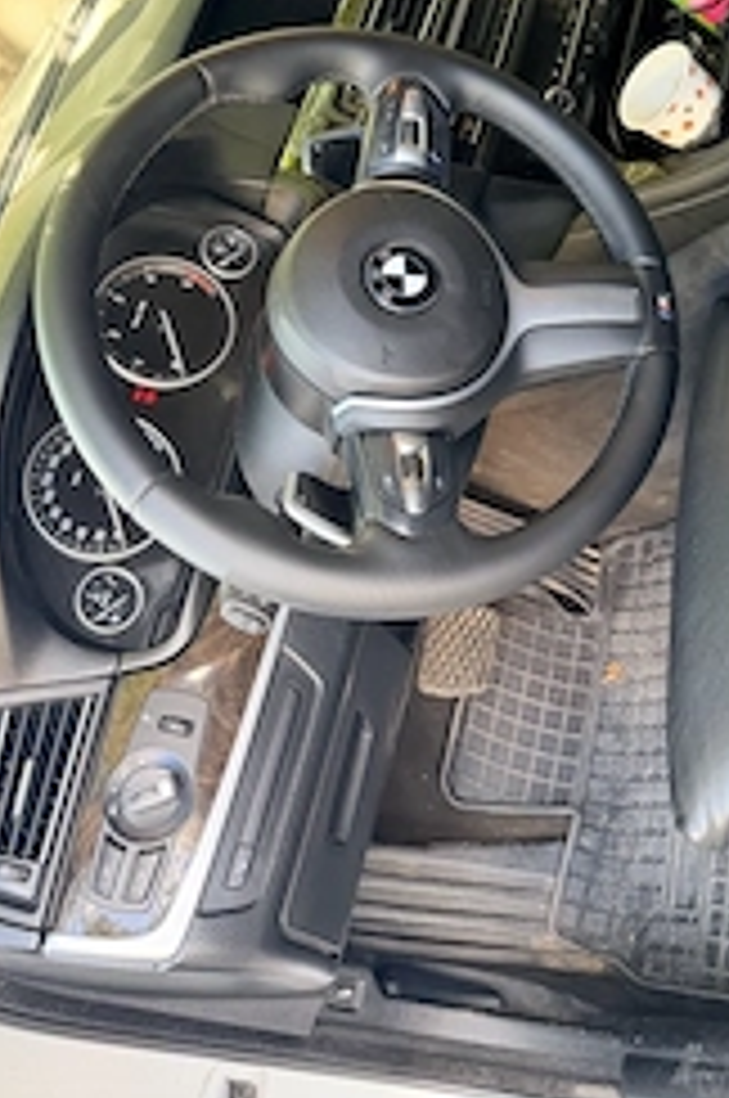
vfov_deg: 45.3
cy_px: 238
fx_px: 1249
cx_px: 554
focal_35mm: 41
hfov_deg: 31.9
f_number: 1.78
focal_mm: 6.76
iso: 250
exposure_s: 1/60
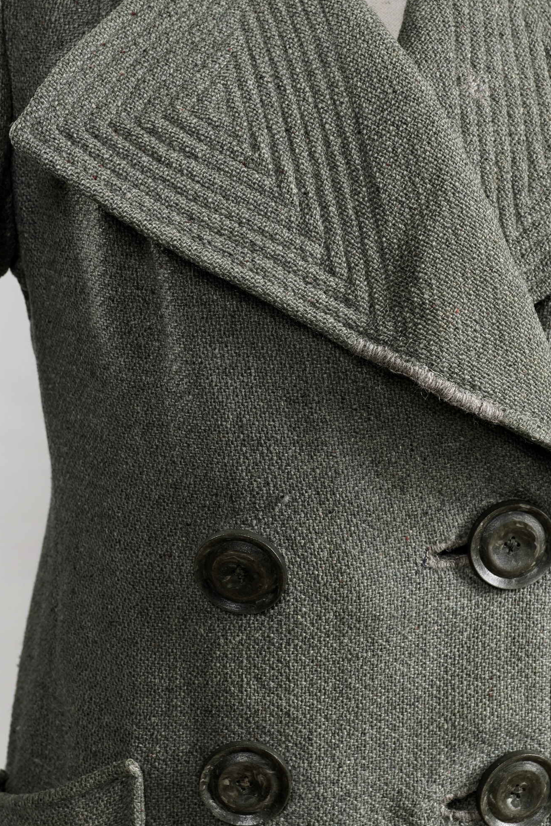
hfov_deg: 19.4
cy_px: 295
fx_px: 1607
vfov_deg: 28.7
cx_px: 226
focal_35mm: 70
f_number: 5.6
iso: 250
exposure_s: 1/20
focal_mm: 32
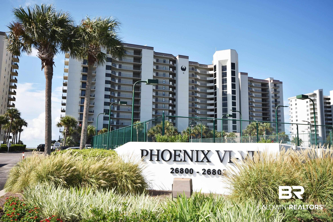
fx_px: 278
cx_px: 166
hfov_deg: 61.9
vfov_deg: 43.7
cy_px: 111
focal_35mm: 30
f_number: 8
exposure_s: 1/250
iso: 100
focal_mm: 20
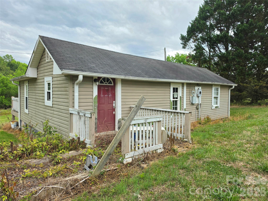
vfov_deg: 58.9
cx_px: 134
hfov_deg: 73.9
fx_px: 178
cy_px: 100
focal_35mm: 23
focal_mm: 6.5
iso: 64
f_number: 1.4
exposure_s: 1/2500
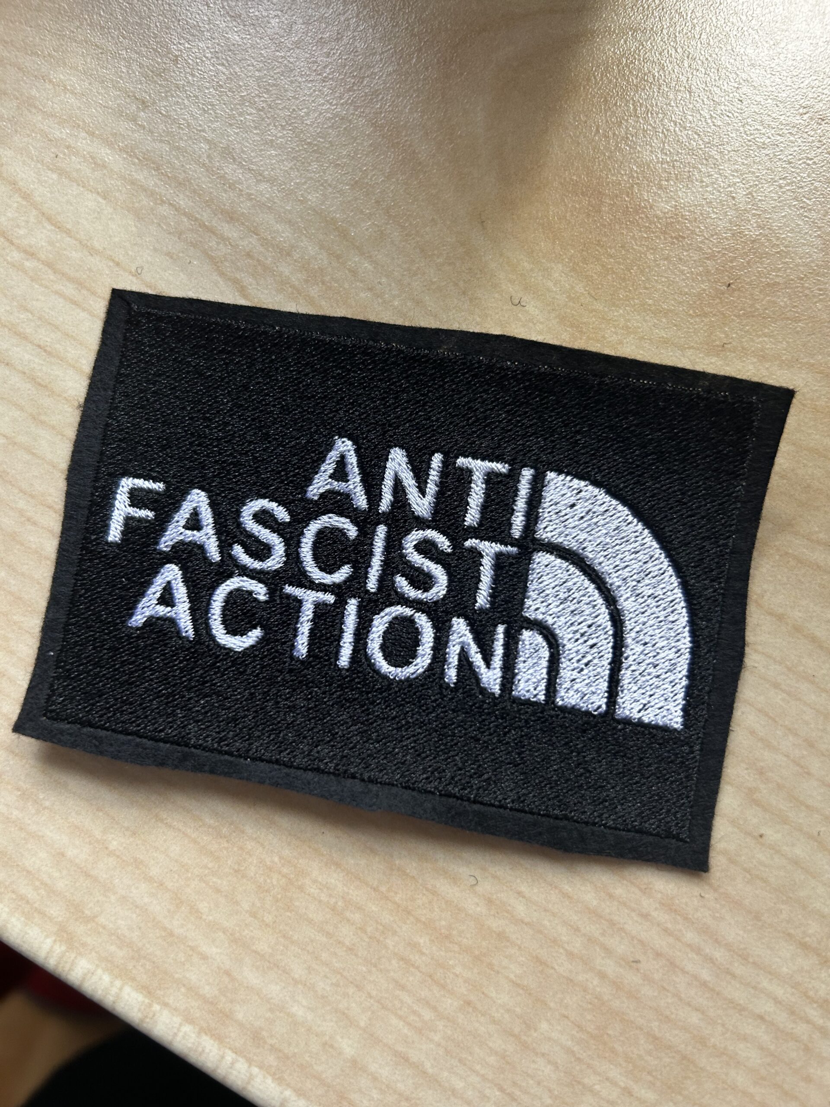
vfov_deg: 67.3
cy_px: 554
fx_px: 831
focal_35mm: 26
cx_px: 415
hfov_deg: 53.1
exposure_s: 1/101
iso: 125
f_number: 1.5
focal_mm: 5.7
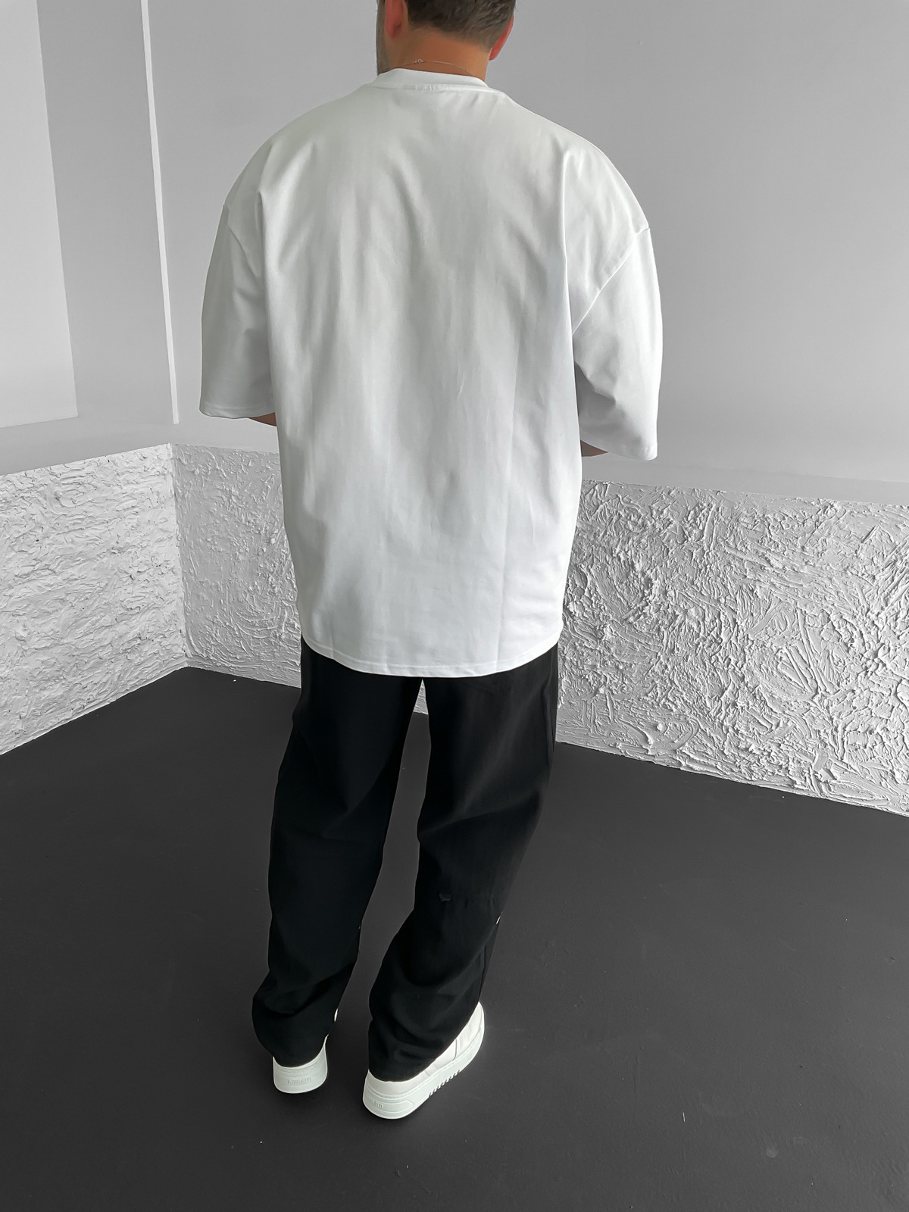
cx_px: 454
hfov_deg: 48.2
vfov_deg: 61.7
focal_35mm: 29
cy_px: 606
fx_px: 1015
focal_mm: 3
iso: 16
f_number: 1.8
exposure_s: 1/180
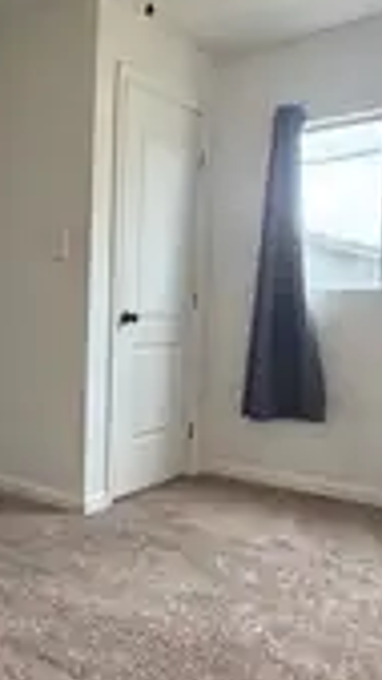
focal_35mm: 36
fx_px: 649
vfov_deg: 55.3
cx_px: -60
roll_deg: -0.7
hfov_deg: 29.0
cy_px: 350
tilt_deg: -2.3
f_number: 2.2
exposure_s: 1/60
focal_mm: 2.22
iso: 200
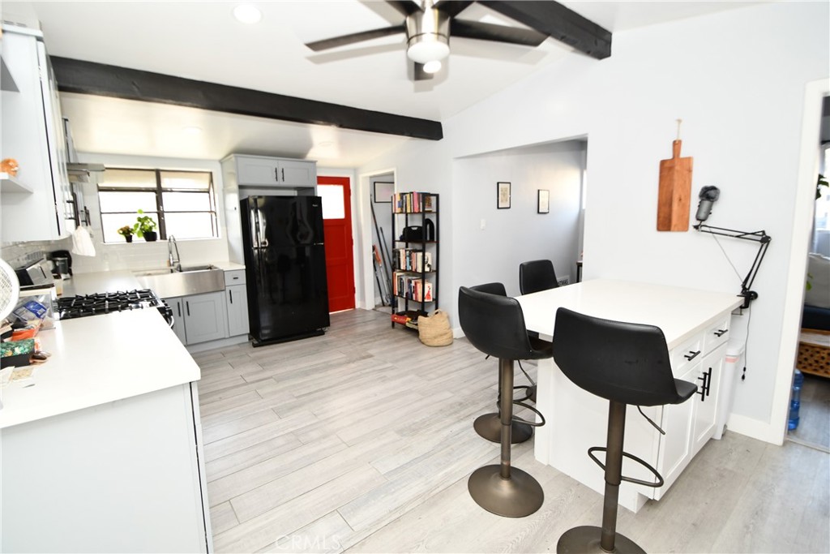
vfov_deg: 77.3
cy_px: 277
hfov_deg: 100.4
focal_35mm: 15
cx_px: 415
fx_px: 346
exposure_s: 1/60
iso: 250
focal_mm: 10
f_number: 4
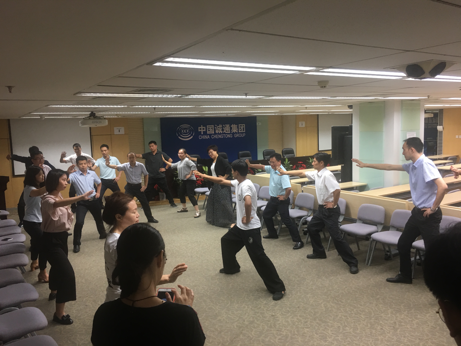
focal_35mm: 29
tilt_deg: -4.9
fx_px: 386
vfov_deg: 48.2
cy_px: 173
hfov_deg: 61.7
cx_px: 230
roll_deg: +2.0
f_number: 2.2
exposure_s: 1/17
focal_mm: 4.15
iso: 40
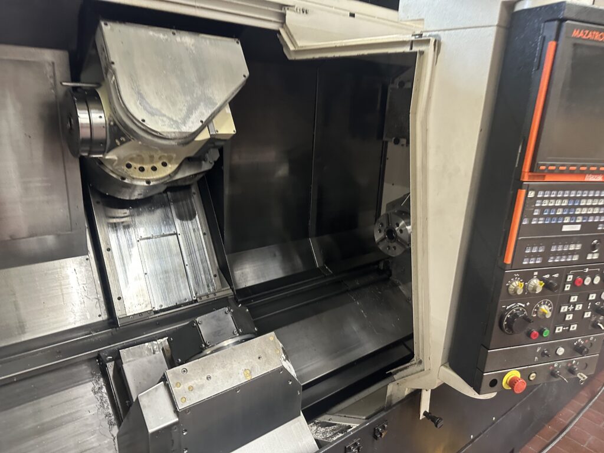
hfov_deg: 71.6
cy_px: 226
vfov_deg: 56.8
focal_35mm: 24
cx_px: 302
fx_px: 419
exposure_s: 1/60
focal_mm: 6.86
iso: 400
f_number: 1.78
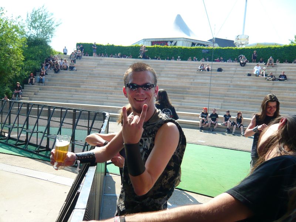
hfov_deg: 63.4
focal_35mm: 28
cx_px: 148
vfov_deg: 49.7
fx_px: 239
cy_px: 111
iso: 100
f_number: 2.8
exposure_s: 1/500
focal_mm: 4.6
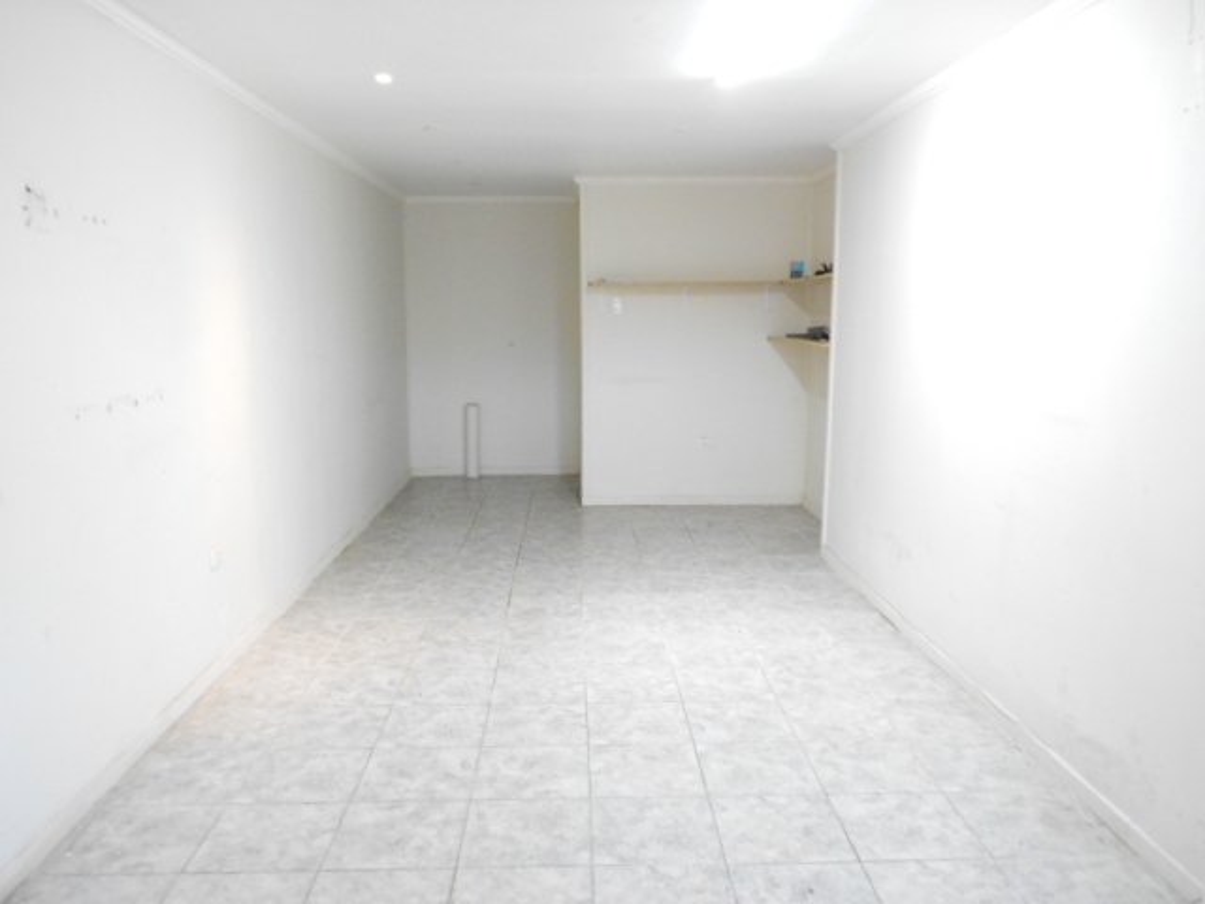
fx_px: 1010
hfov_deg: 61.7
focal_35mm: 29
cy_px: 452
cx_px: 602
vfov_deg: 48.2
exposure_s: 1/30
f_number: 3.4
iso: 400
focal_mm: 5.3
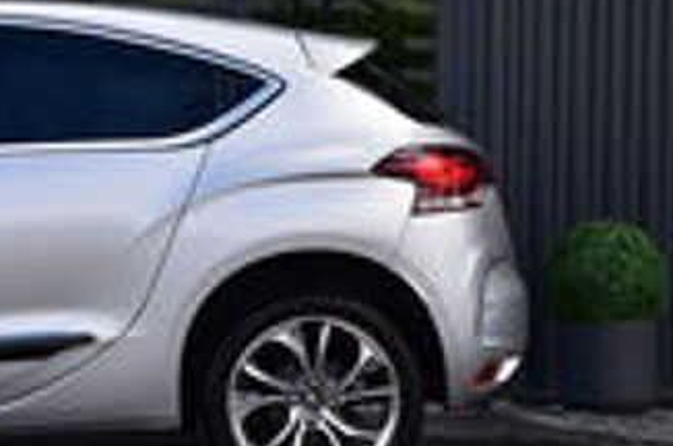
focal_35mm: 115
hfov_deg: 17.8
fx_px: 2146
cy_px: 269
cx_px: 345
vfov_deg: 11.9
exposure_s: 1/250
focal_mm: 52
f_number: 10
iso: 400
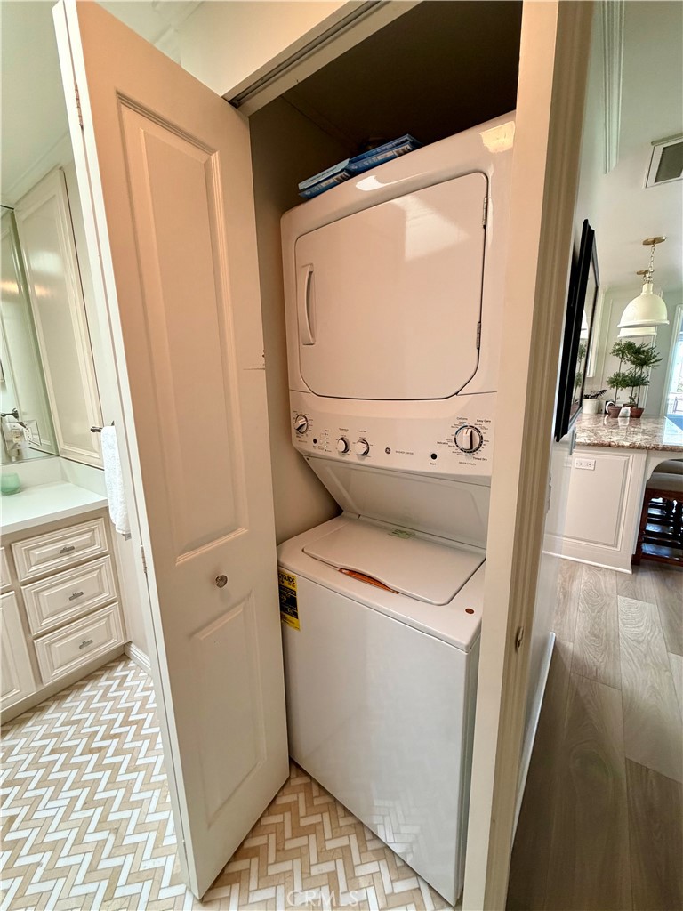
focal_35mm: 14
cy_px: 456
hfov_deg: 85.7
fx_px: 368
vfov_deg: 102.1
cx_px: 342
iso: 320
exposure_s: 1/60
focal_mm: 2.22
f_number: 2.2
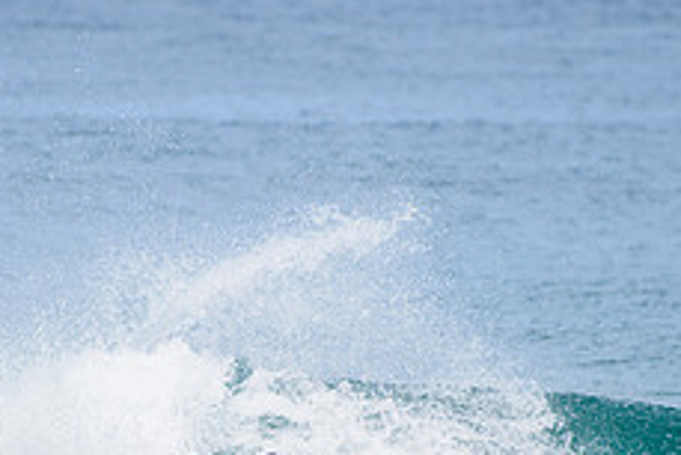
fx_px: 24001
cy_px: 540
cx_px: 223
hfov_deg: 1.6
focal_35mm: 1268
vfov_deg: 1.1
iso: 250
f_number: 5.6
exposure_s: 1/2000
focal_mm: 500
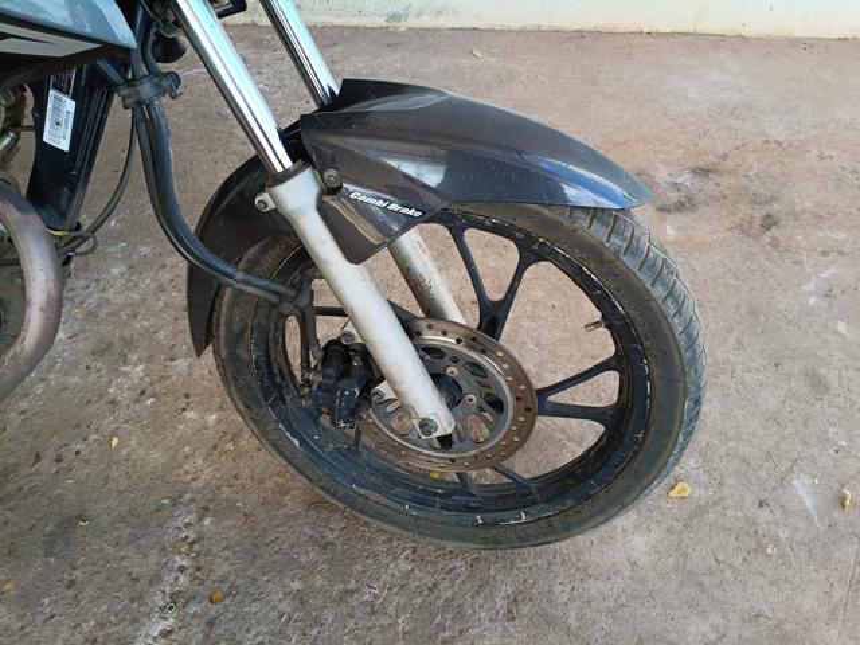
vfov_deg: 53.1
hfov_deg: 67.3
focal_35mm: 26
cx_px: 430
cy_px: 322
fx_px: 646
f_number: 1.8
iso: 142
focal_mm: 4.81
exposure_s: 1/128
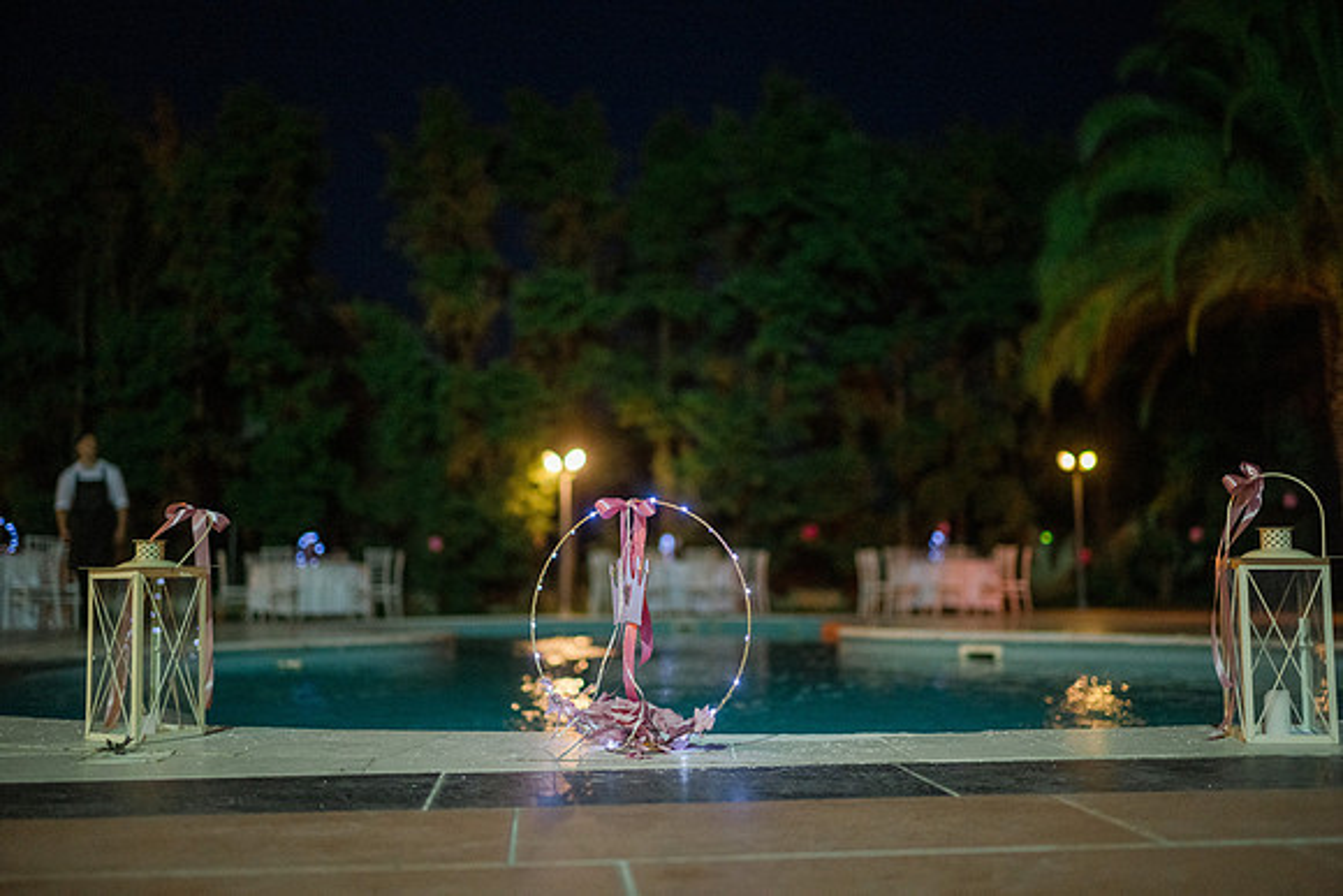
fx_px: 1306
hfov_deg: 54.4
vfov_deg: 37.9
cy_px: 448
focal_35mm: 35
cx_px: 672
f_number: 1.4
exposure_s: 1/640
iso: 2500
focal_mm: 35
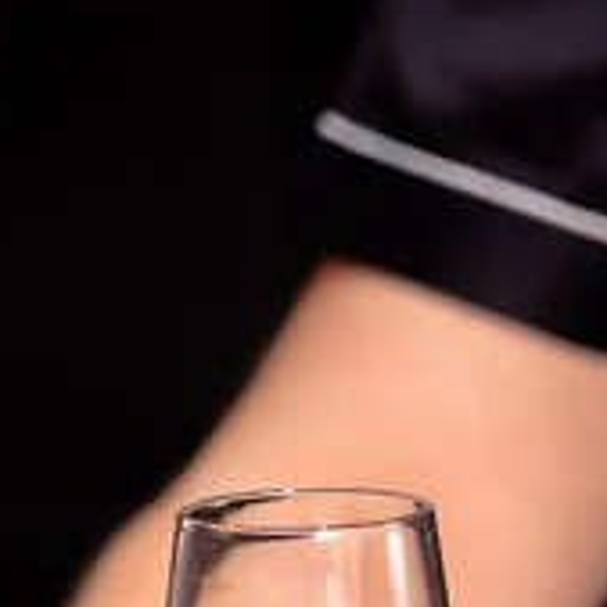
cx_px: 1487
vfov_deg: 4.1
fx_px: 8451
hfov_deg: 4.0
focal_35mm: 426
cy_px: 1076
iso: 500
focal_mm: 71
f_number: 2.8
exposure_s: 1/160
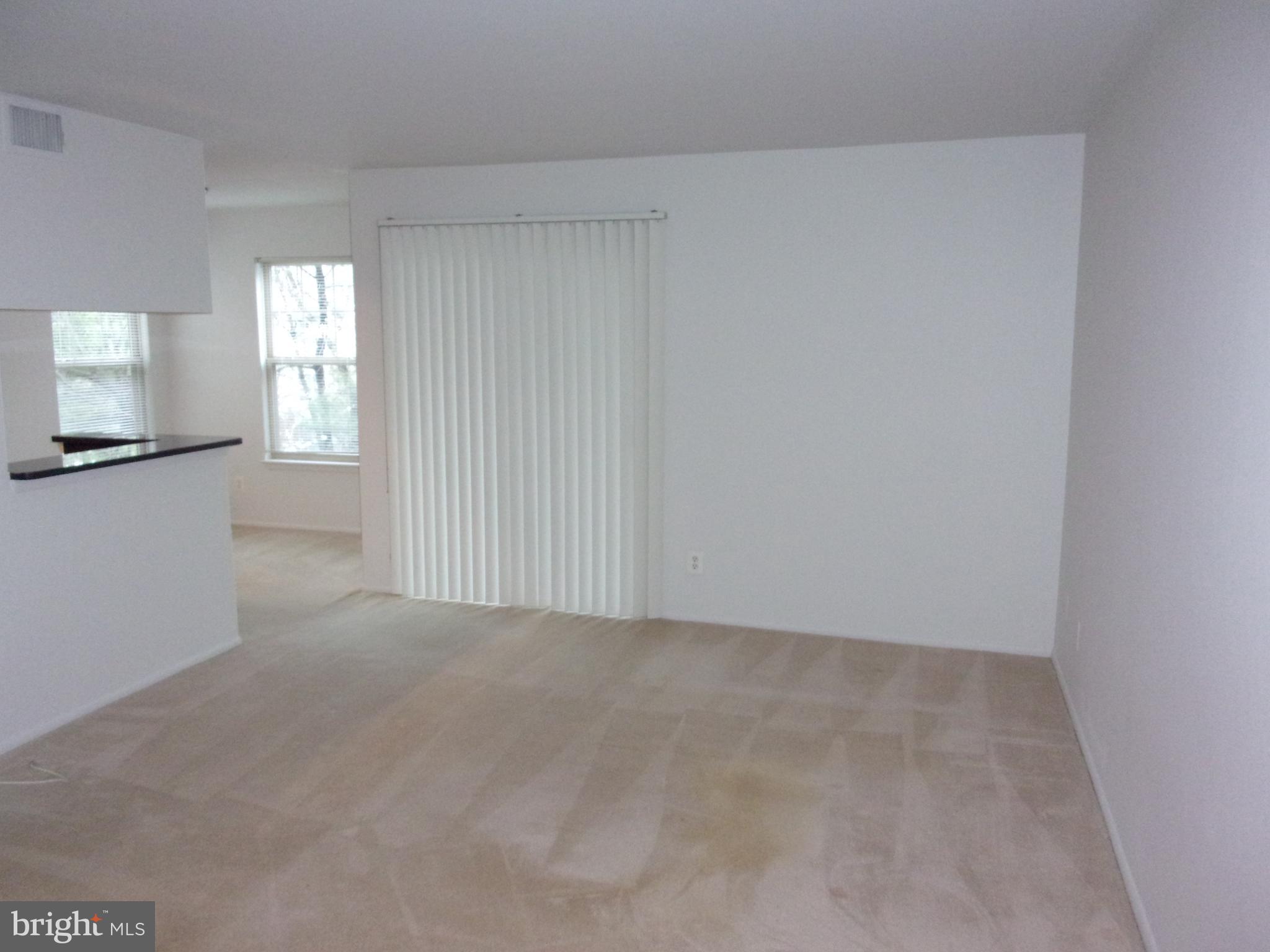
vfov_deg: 49.7
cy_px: 476
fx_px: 1027
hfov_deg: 63.4
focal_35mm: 28
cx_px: 635
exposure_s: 1/34
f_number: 3.9
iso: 618
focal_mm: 5.1
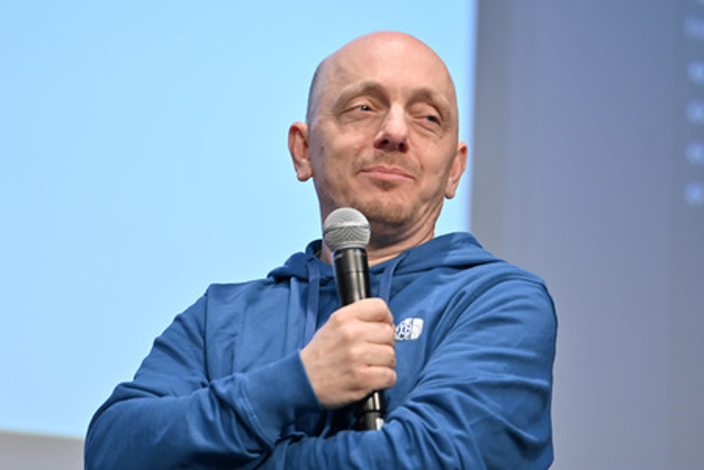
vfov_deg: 6.9
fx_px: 3911
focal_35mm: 200
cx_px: 352
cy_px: 235
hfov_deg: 10.3
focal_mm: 200
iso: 1600
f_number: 2.8
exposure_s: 1/250
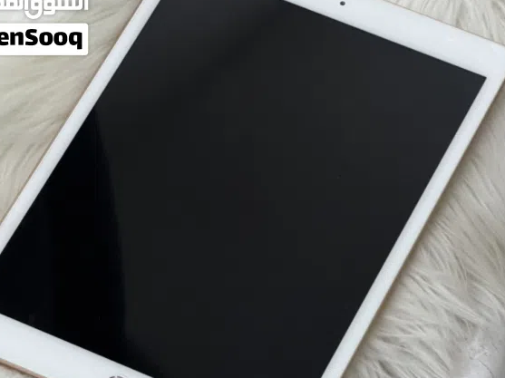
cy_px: 186
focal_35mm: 115
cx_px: 225
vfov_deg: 12.9
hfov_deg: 17.1
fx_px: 1677
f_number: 2.8
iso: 250
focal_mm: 16.89
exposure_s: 1/121
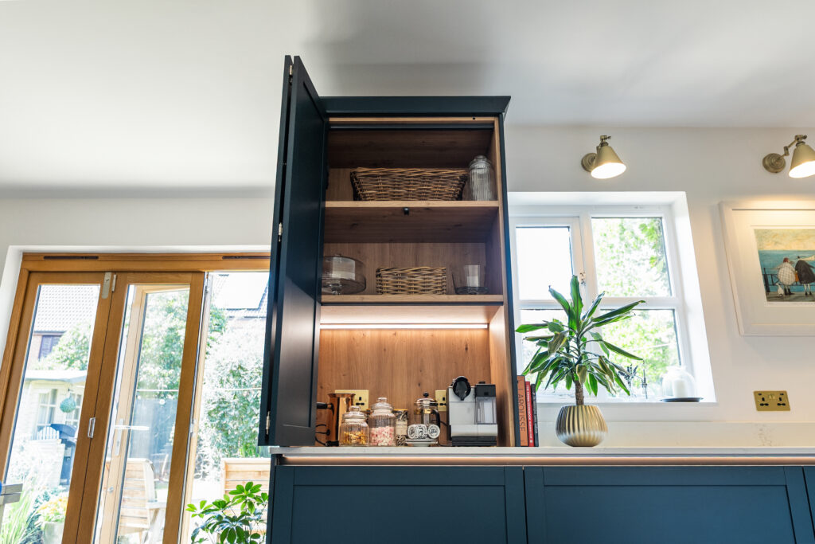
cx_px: 408
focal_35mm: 24
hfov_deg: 73.7
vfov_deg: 53.1
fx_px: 543
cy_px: 272
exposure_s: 1/25
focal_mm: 16
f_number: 2.8
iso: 640
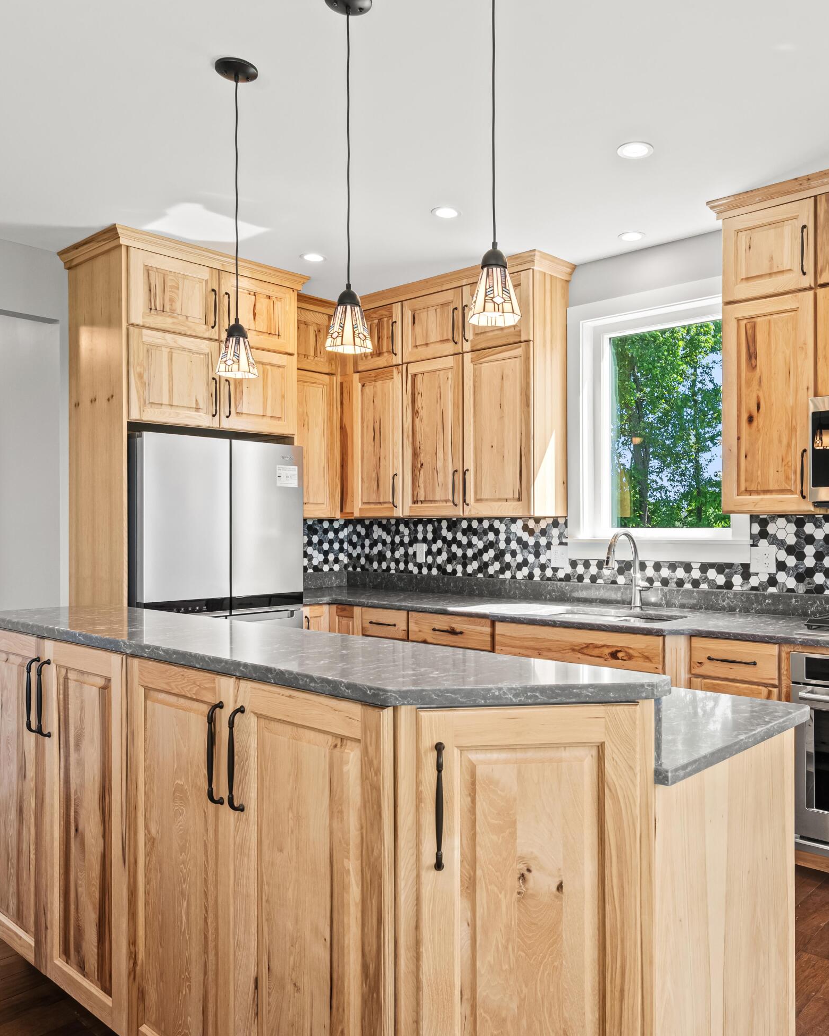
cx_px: 533
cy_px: 531
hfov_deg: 54.1
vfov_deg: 66.0
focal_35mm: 26
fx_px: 797
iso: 250
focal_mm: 18
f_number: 8
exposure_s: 1/8
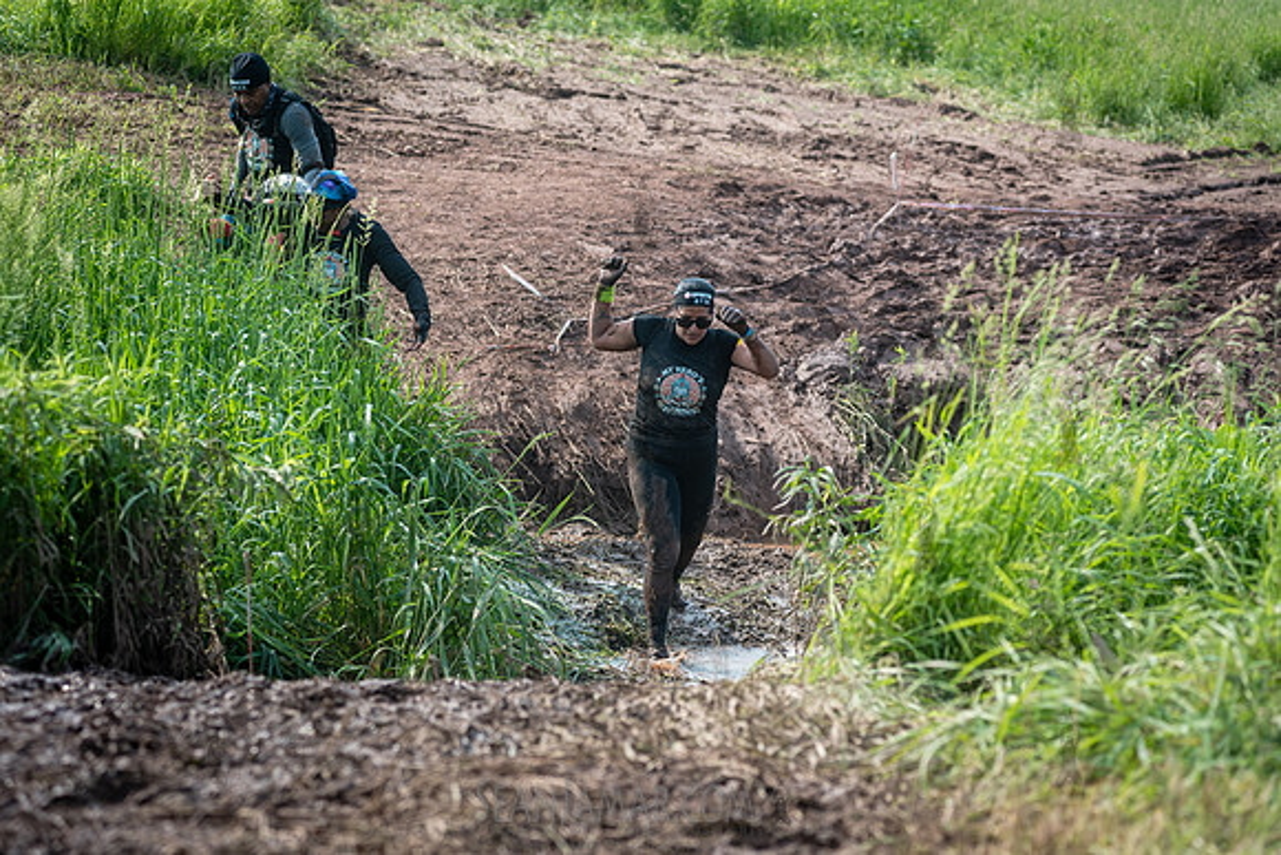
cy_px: 428
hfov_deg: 17.1
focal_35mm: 120
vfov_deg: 11.4
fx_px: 4271
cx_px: 640
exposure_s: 1/500
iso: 250
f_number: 4.5
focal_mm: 120
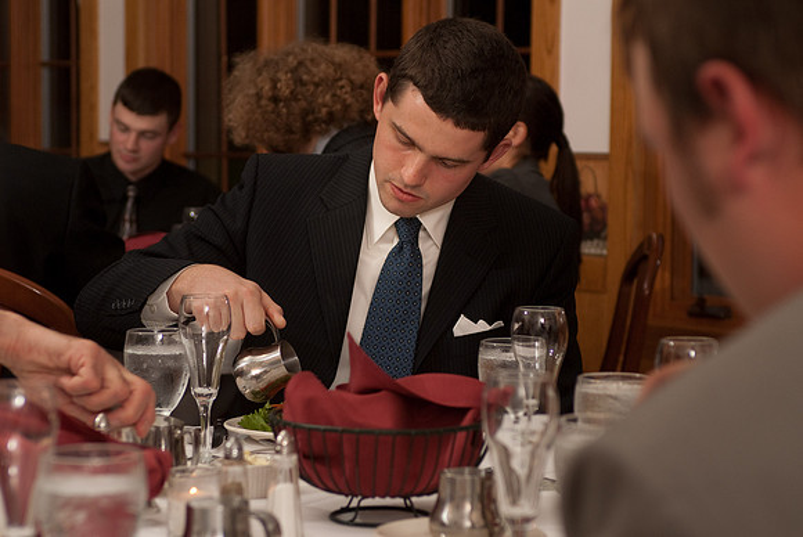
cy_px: 268
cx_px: 402
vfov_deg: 14.7
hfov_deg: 21.9
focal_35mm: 93
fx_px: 2076
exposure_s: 1/100
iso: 200
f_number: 4.5
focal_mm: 62
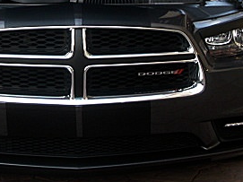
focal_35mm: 85
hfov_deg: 22.9
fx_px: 596
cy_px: -6
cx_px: 74
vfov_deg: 16.9
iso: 100
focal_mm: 6.3
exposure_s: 1/80
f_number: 2.8
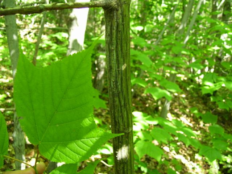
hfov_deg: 50.1
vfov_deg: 38.7
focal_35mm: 37
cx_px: 116
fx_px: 248
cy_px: 87
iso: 160
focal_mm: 6
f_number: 2.7
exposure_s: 1/30
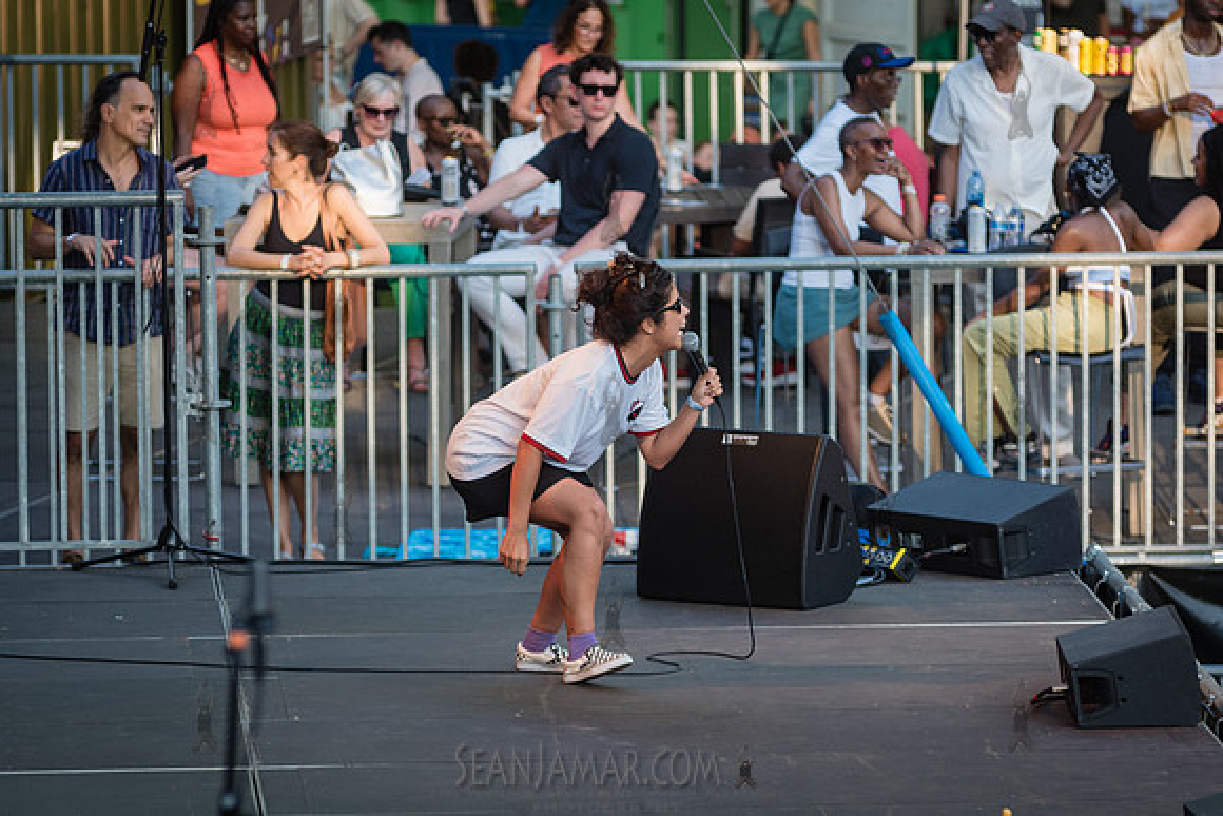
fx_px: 9779
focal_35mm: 288
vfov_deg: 4.8
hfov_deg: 7.2
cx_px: 581
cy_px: 361
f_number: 5
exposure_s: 1/250
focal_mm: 200
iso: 400
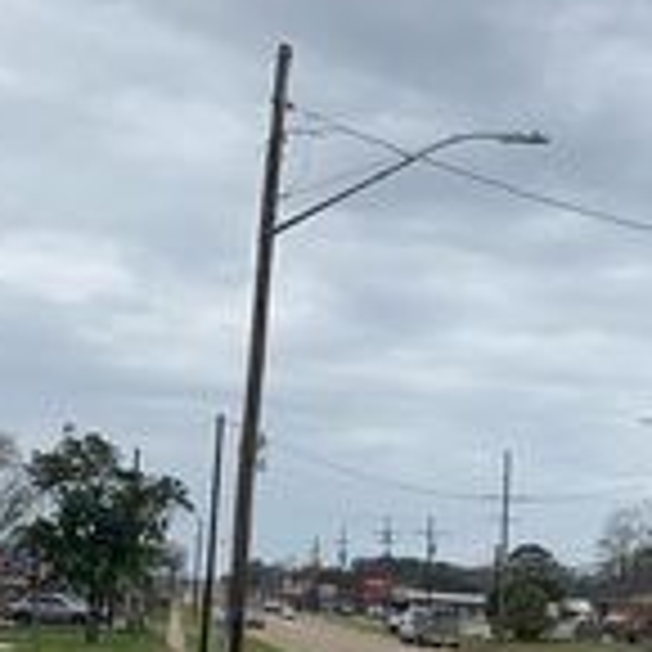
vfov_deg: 21.4
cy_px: 587
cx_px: 661
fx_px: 1683
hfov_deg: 21.1
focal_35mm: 79
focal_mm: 4.25
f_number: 1.8
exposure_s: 1/2481
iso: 25
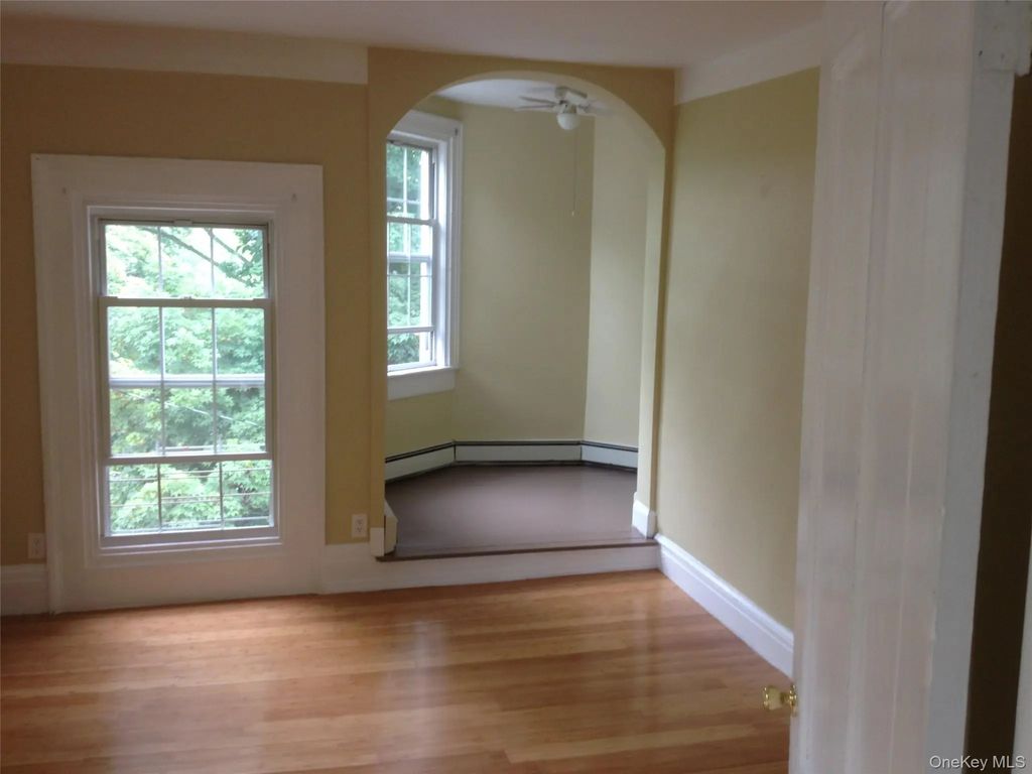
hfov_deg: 52.6
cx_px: 516
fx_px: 1043
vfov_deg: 40.7
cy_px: 387
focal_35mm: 35
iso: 50
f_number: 2.4
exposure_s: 1/24
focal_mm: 4.28
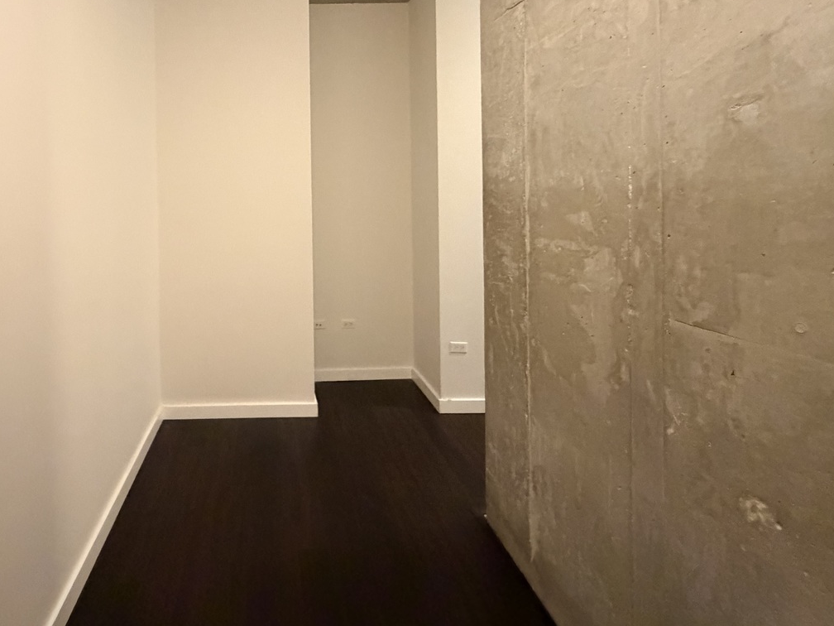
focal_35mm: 20
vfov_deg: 64.0
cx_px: 276
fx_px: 482
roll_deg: +0.8
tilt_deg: -0.4
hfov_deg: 79.0
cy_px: 200
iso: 1250
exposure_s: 1/60
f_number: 2.2
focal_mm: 2.22
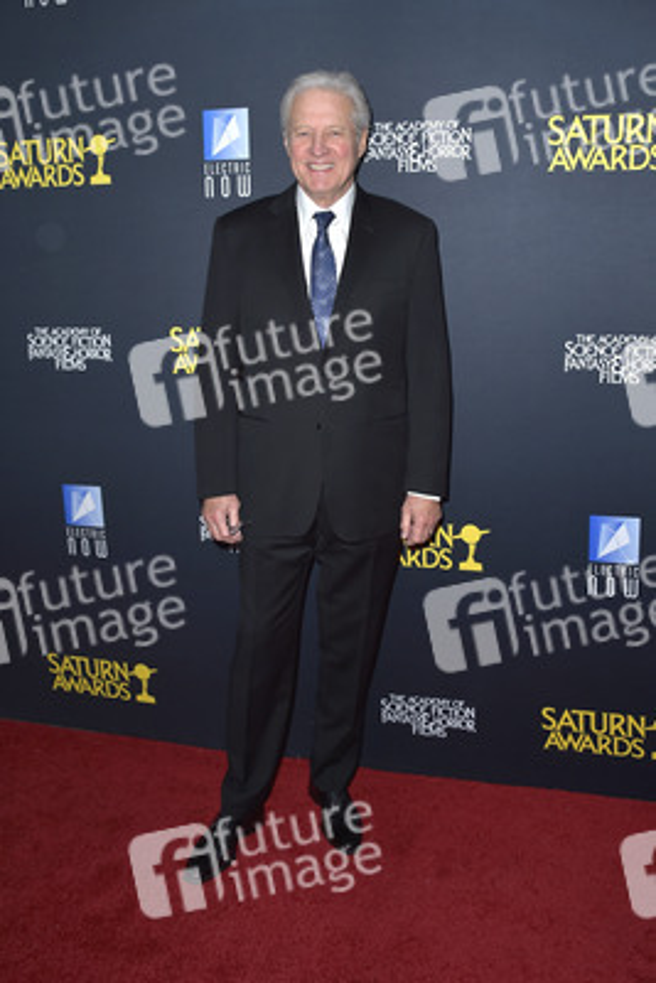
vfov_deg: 58.7
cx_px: 328
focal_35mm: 32
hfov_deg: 41.1
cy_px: 492
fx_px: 874
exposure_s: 1/250
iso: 250
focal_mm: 32
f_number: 6.3
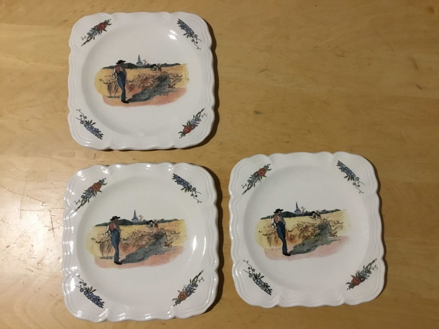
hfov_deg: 58.4
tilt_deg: -81.0
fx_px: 393
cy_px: 164
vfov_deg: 45.4
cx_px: 220
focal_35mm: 31
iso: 200
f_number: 2.4
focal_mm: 3.3
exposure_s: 1/17
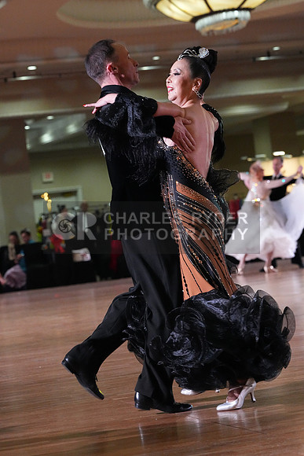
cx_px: 152
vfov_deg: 16.0
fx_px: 1620
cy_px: 228
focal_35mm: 128
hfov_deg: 10.7
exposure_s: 1/400
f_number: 6.3
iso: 10000
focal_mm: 128
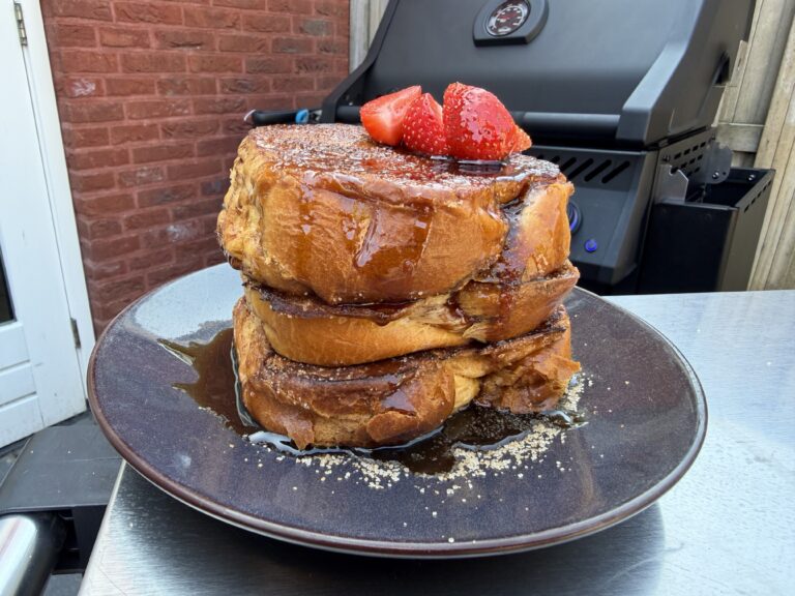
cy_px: 298
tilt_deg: -21.9
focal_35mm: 24
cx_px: 398
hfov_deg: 71.6
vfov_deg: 56.8
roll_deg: -0.4
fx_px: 551
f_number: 2.2
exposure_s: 1/121
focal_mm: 2.22
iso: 80
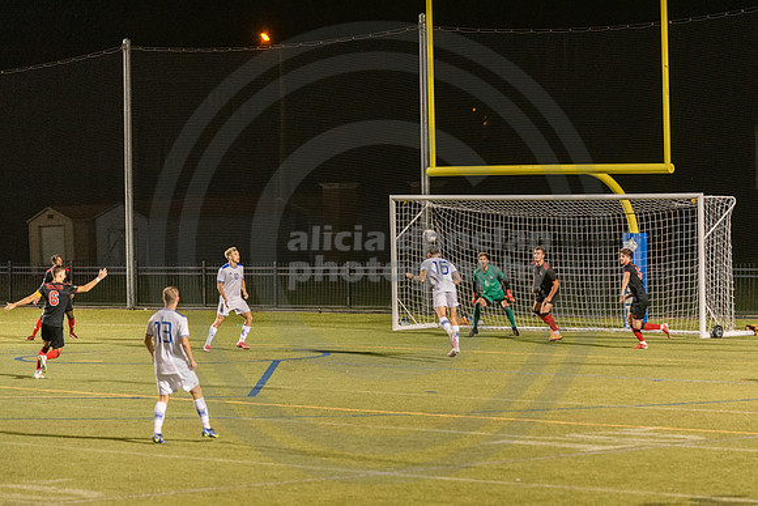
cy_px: 283
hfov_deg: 11.5
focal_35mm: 179
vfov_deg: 7.7
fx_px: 3775
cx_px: 434
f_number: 2.8
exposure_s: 1/500
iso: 3200
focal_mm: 155
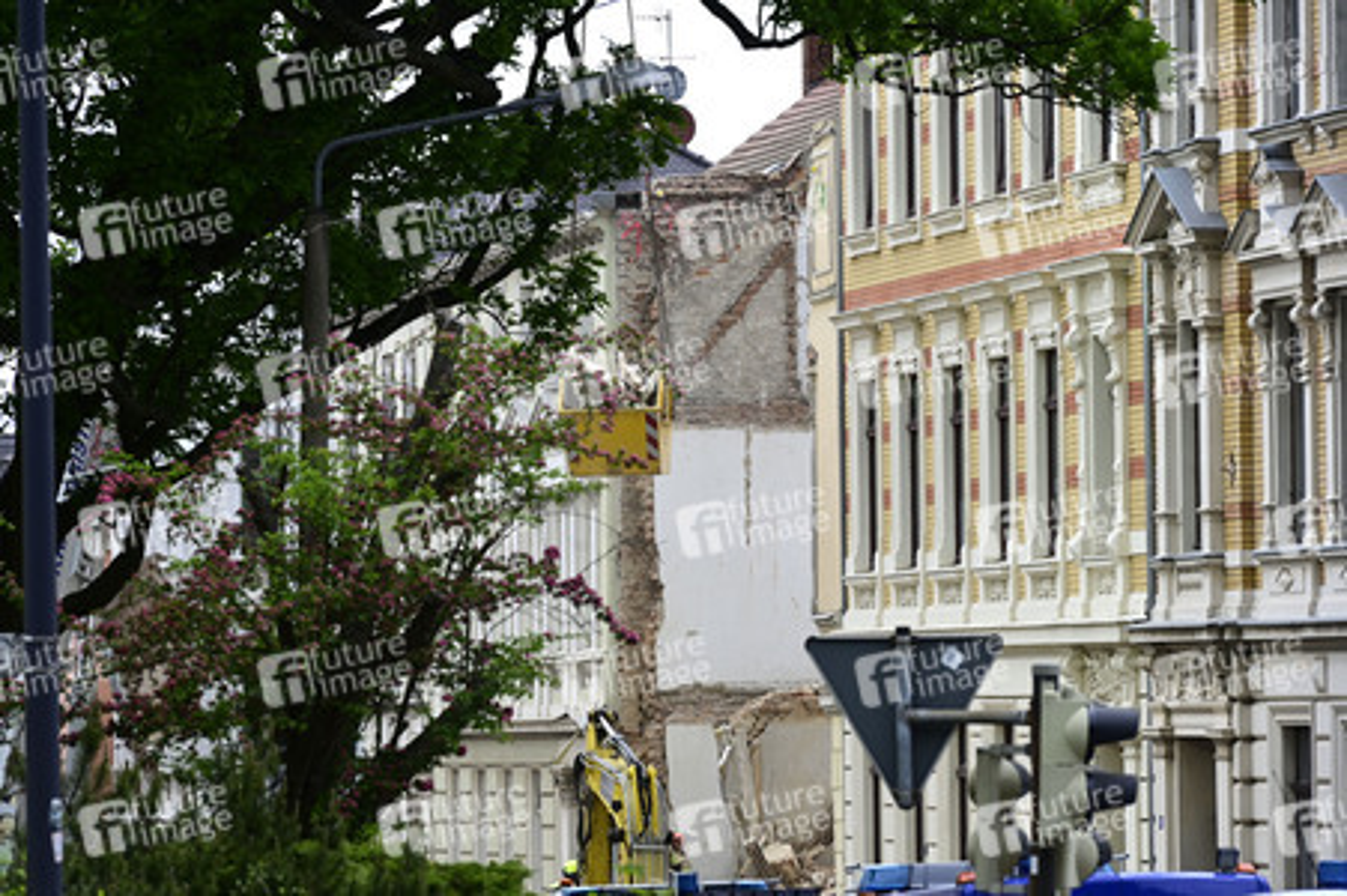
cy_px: 448
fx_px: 7478
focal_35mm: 200
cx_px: 674
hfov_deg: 10.3
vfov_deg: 6.9
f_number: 9
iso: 500
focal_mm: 200
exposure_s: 1/250
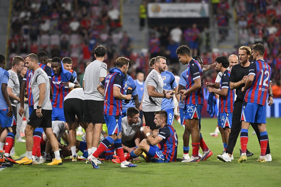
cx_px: 140
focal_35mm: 300
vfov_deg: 4.6
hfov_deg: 6.9
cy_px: 94
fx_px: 2341
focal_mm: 300
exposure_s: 1/1685
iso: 2500
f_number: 4
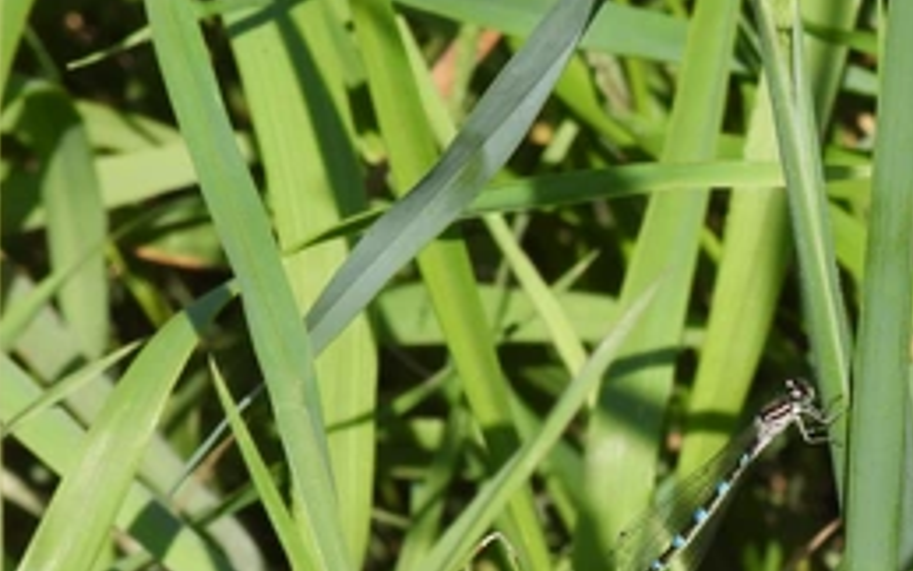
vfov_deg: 2.3
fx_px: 14335
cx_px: 701
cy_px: 490
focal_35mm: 576
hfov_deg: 3.6
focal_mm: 39.3
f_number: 6.3
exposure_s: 1/320
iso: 100
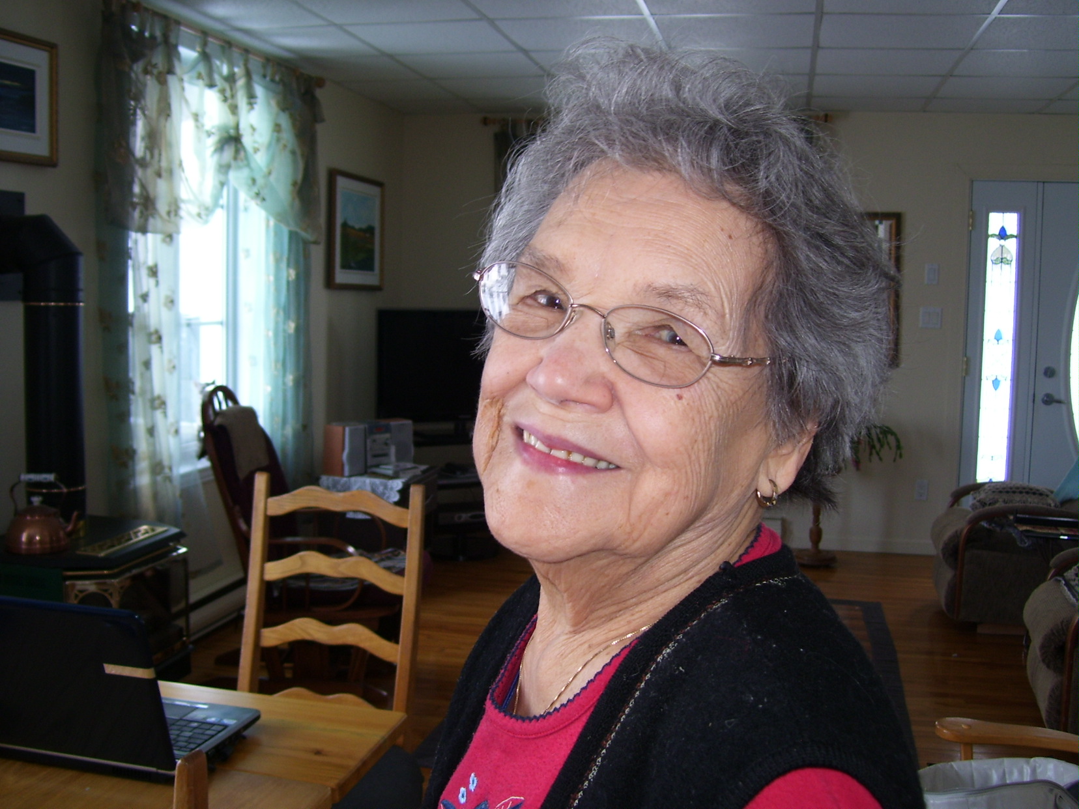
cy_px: 404
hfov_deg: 50.1
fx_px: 1153
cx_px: 540
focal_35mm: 37
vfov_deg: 38.7
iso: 80
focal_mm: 6
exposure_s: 1/60
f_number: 2.7
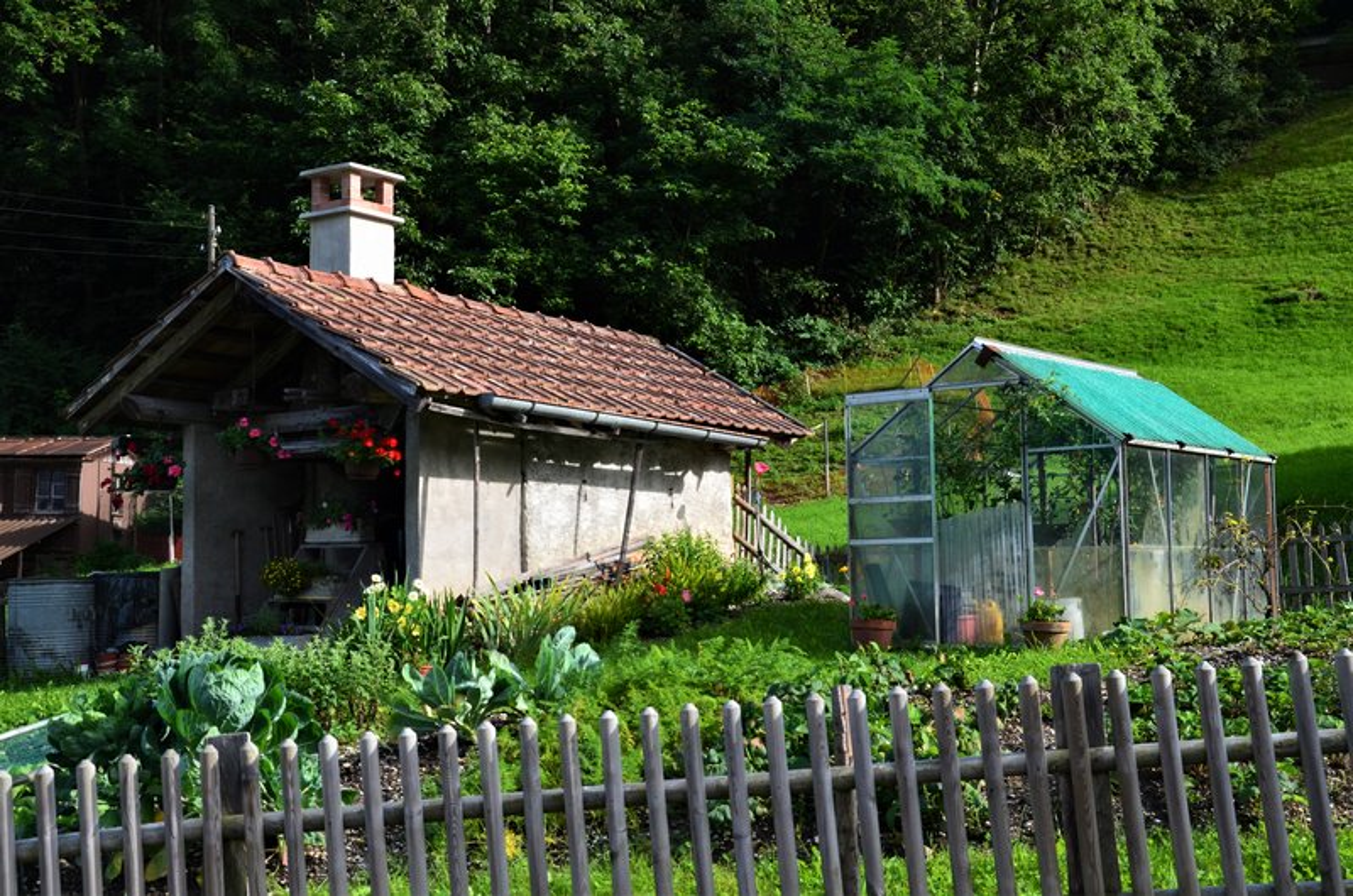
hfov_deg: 43.7
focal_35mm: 45
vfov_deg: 29.7
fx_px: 1688
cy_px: 448
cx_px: 676
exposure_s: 1/125
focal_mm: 30
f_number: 9
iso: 320
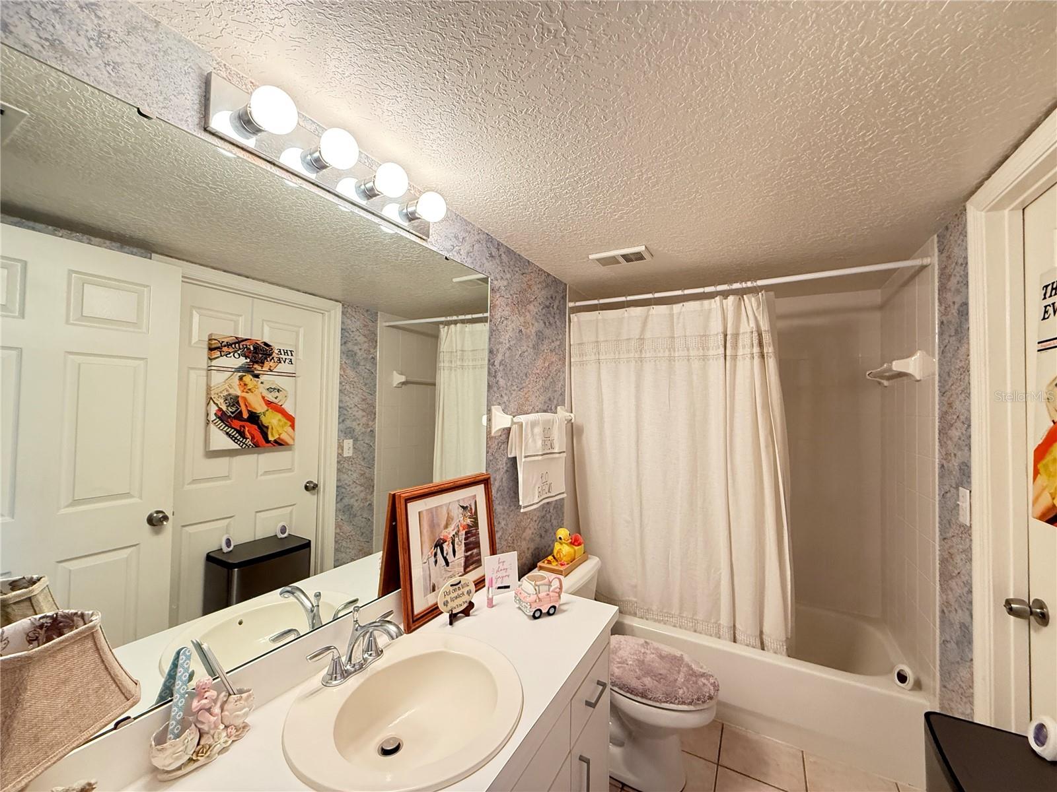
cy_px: 396
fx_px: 427
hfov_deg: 102.1
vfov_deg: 85.7
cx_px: 528
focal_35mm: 14
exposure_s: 1/60
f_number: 2.2
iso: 500
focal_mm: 2.22
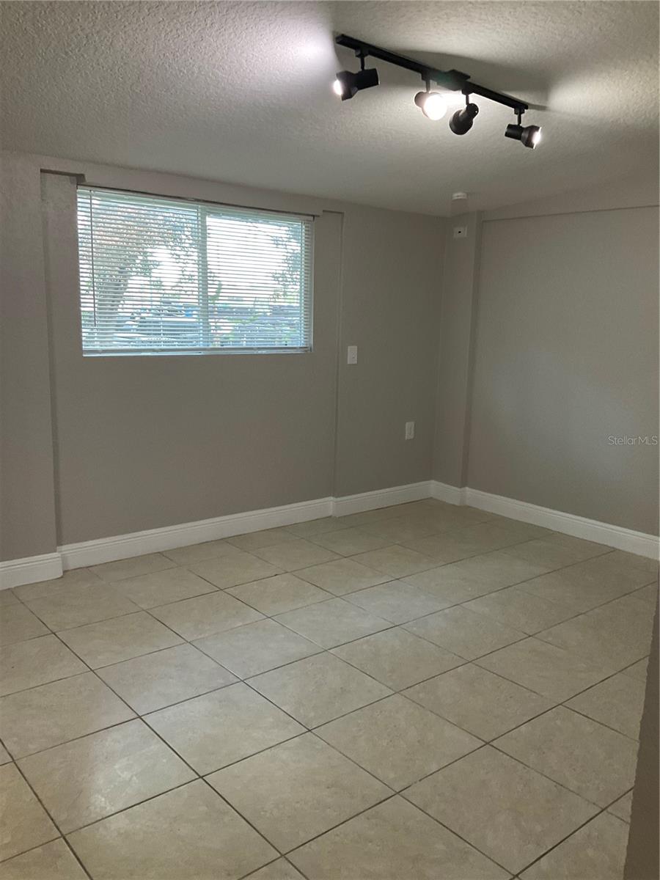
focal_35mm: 29
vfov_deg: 61.7
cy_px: 440
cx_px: 330
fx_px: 737
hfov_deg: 48.2
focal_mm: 3
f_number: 1.8
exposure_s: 1/60
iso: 80
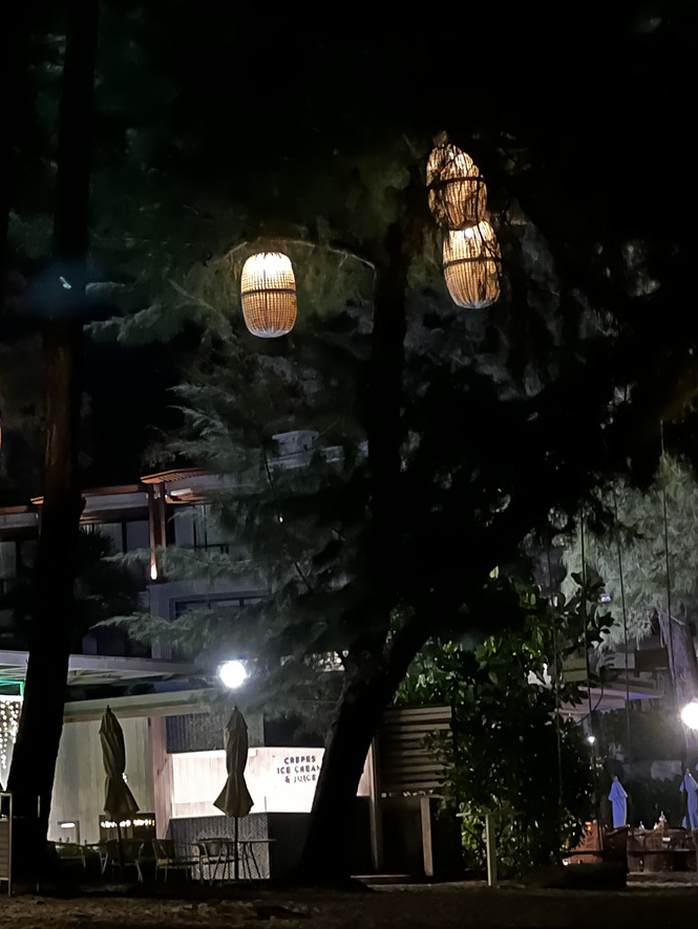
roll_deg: +2.6
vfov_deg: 14.2
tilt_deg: +7.2
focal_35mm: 139
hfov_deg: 10.6
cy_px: 483
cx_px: 139
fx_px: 3735
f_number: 2.8
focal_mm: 9
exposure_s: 1/4
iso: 640
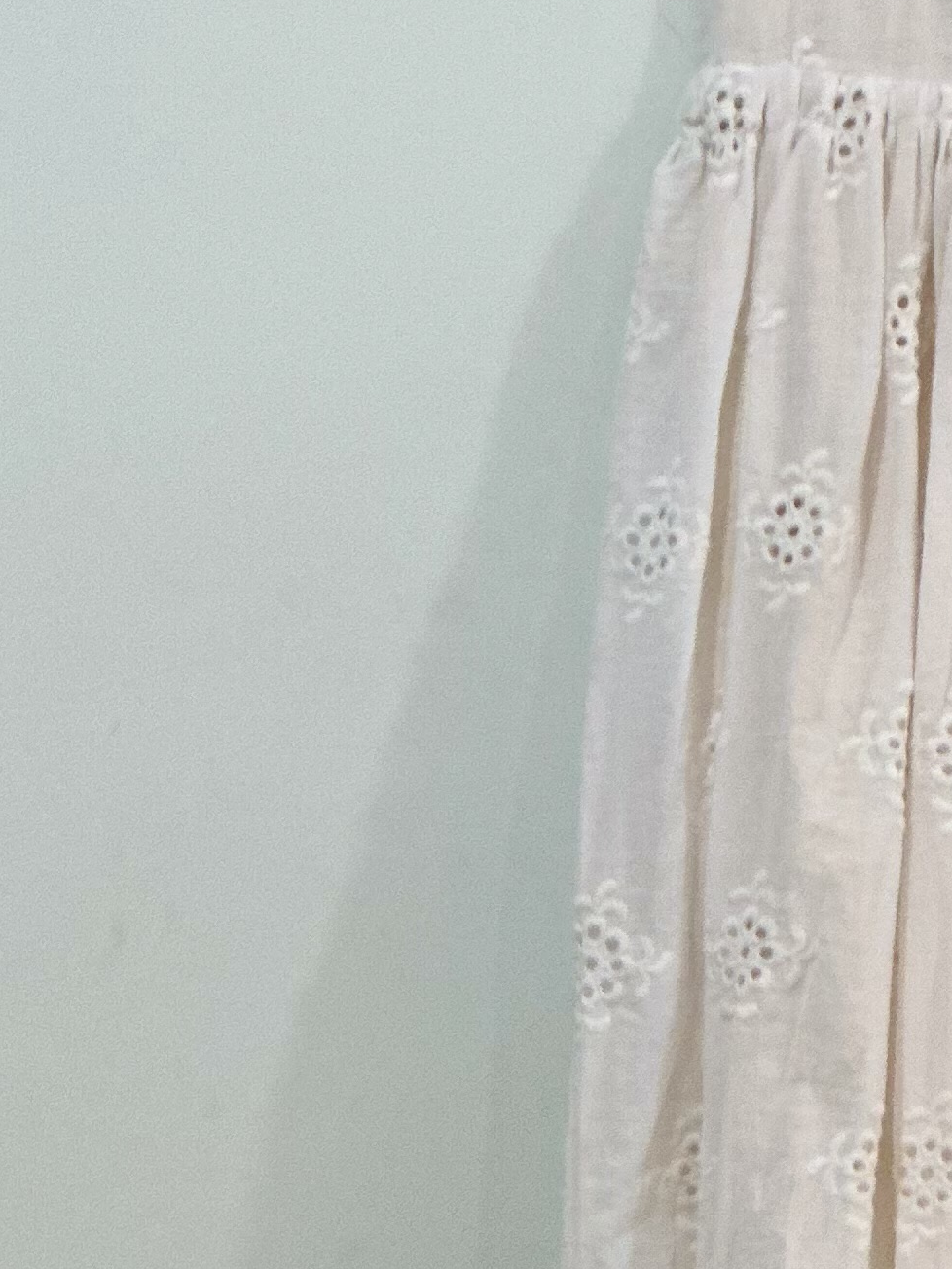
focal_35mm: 238
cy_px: 577
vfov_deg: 8.3
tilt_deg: -1.9
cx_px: 1312
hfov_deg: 6.2
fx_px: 8727
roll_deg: -0.8
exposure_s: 1/33
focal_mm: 9
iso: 160
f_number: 2.8
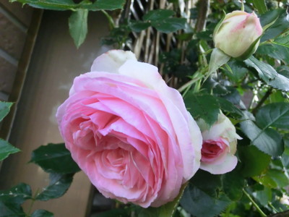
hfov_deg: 44.8
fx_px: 351
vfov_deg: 34.3
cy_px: 108
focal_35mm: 42
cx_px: 144
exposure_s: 1/250
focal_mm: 7.38
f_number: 4
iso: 250
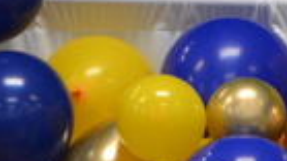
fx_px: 9217
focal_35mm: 1212
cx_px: 619
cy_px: 475
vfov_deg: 1.0
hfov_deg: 1.8
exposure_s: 1/30
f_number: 5.6
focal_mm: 105
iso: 900
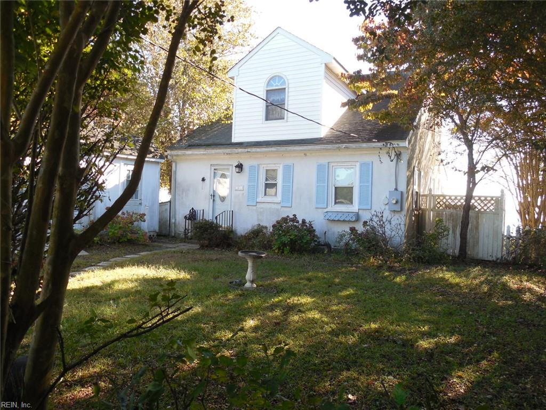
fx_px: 394
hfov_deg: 69.4
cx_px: 273
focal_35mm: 25
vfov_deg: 54.9
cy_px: 205
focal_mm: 4.5
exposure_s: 1/160
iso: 125
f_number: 3.3
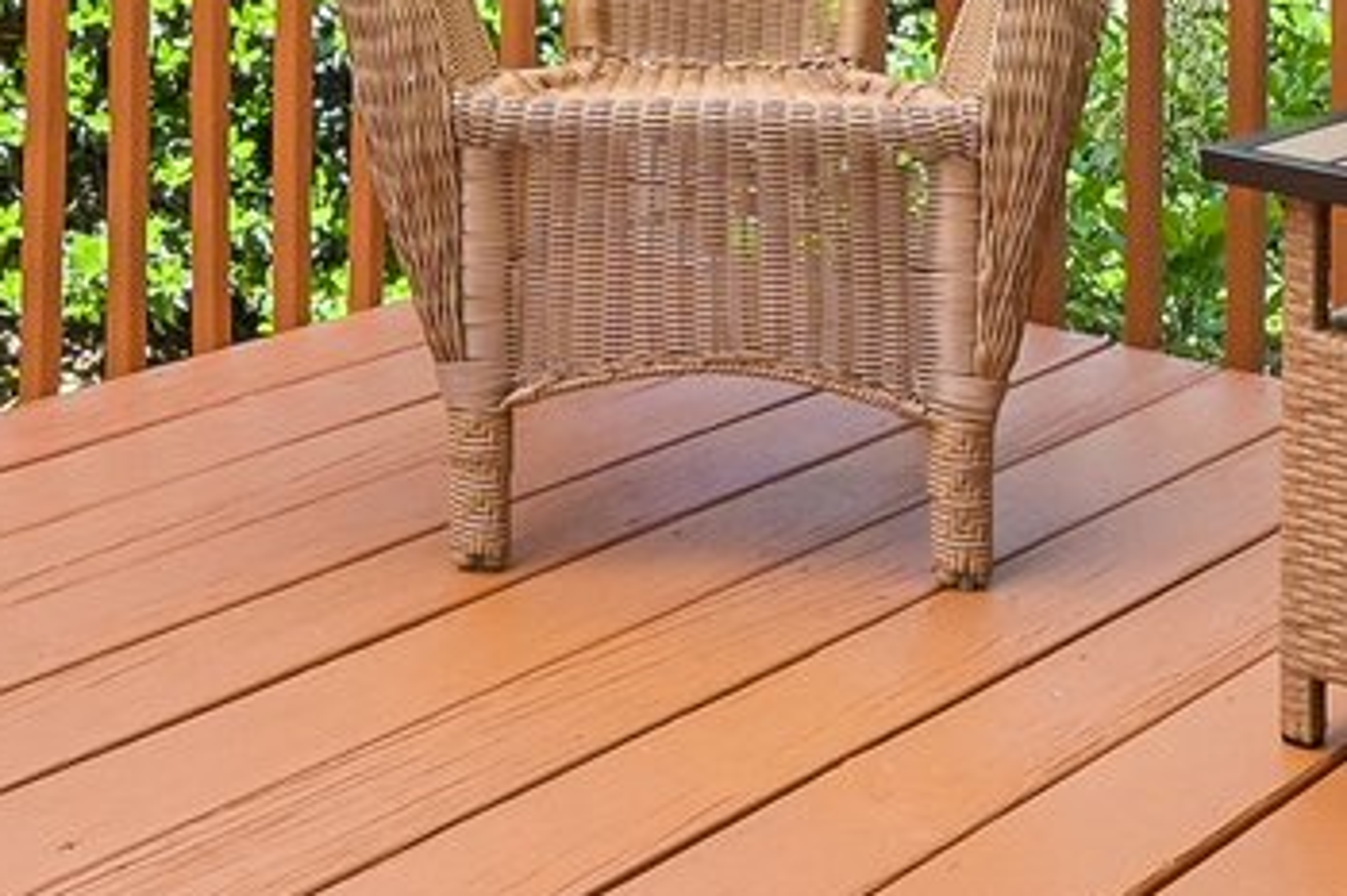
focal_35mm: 82
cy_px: -586
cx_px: 470
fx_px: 3067
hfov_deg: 24.7
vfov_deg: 15.0
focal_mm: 14
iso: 100
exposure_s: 1/100
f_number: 8
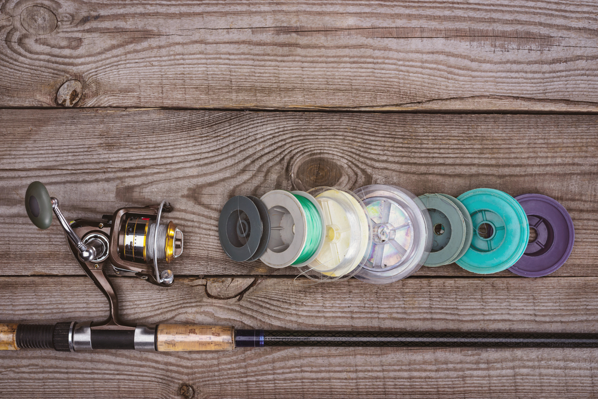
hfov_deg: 39.6
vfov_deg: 27.0
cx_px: 299
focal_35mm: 50
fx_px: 831
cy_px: 200
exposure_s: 1/160
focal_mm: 50
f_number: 9
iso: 250
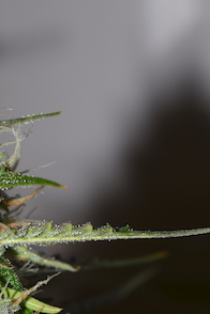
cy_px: 433
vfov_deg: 10.2
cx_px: -106
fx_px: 1715
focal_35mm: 196
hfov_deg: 6.9
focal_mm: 40
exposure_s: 1/60
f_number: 8
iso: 100
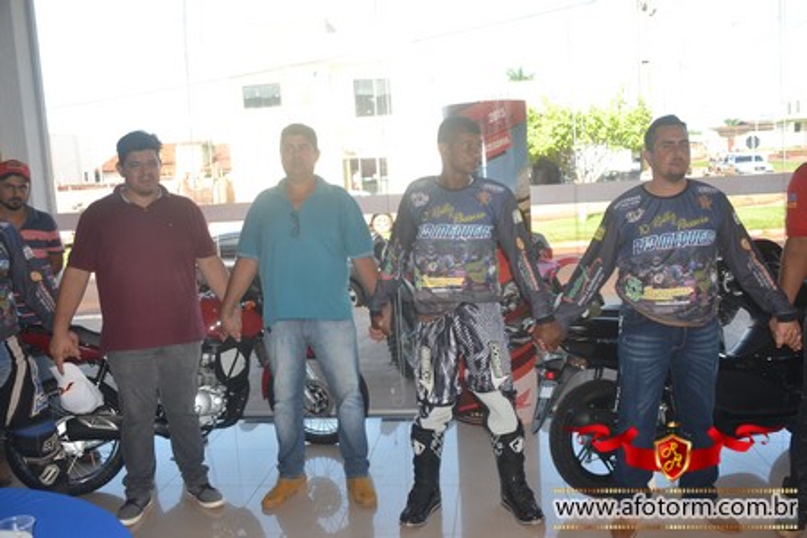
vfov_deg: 40.0
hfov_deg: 57.2
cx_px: 404
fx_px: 740
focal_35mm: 33
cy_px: 269
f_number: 4
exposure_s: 1/160
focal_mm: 22
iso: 100
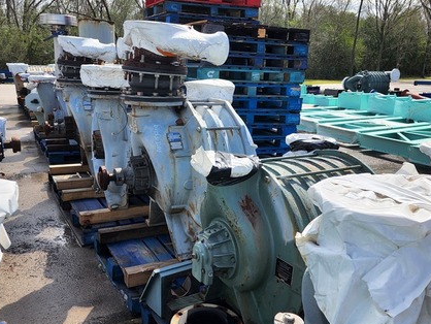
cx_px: 214
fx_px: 411
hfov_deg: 55.3
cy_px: 166
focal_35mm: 33
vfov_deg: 43.0
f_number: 1.8
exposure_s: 1/707
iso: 12
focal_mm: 6.4
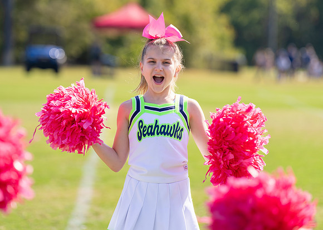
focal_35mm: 191
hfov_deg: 10.5
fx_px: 1752
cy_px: 84
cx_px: 143
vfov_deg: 7.5
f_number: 2.8
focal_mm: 141
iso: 100
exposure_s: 1/1000
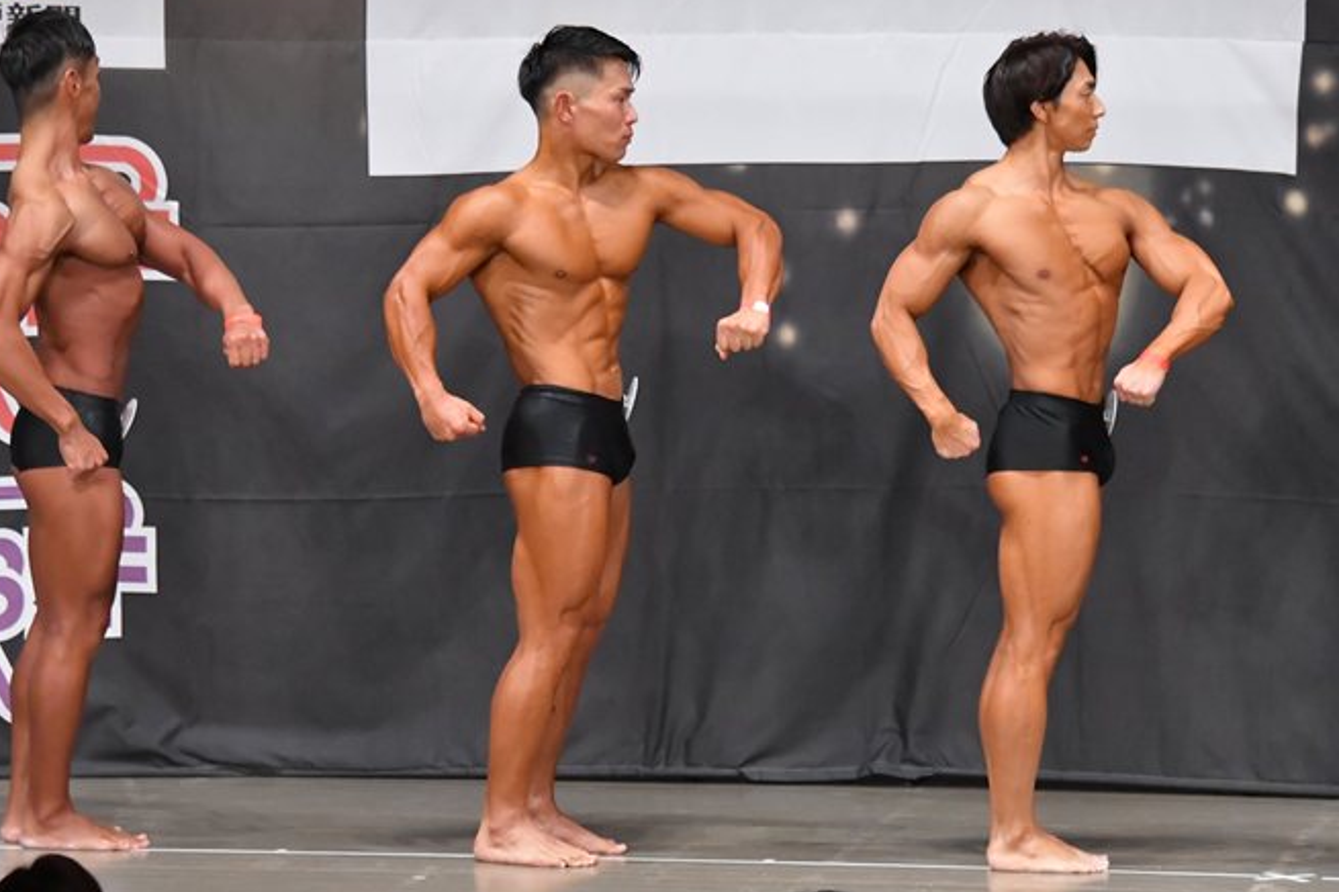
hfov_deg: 8.6
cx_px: 563
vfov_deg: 5.7
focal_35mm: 239
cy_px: 438
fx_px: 8885
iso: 6400
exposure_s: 1/400
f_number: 5.6
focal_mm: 135
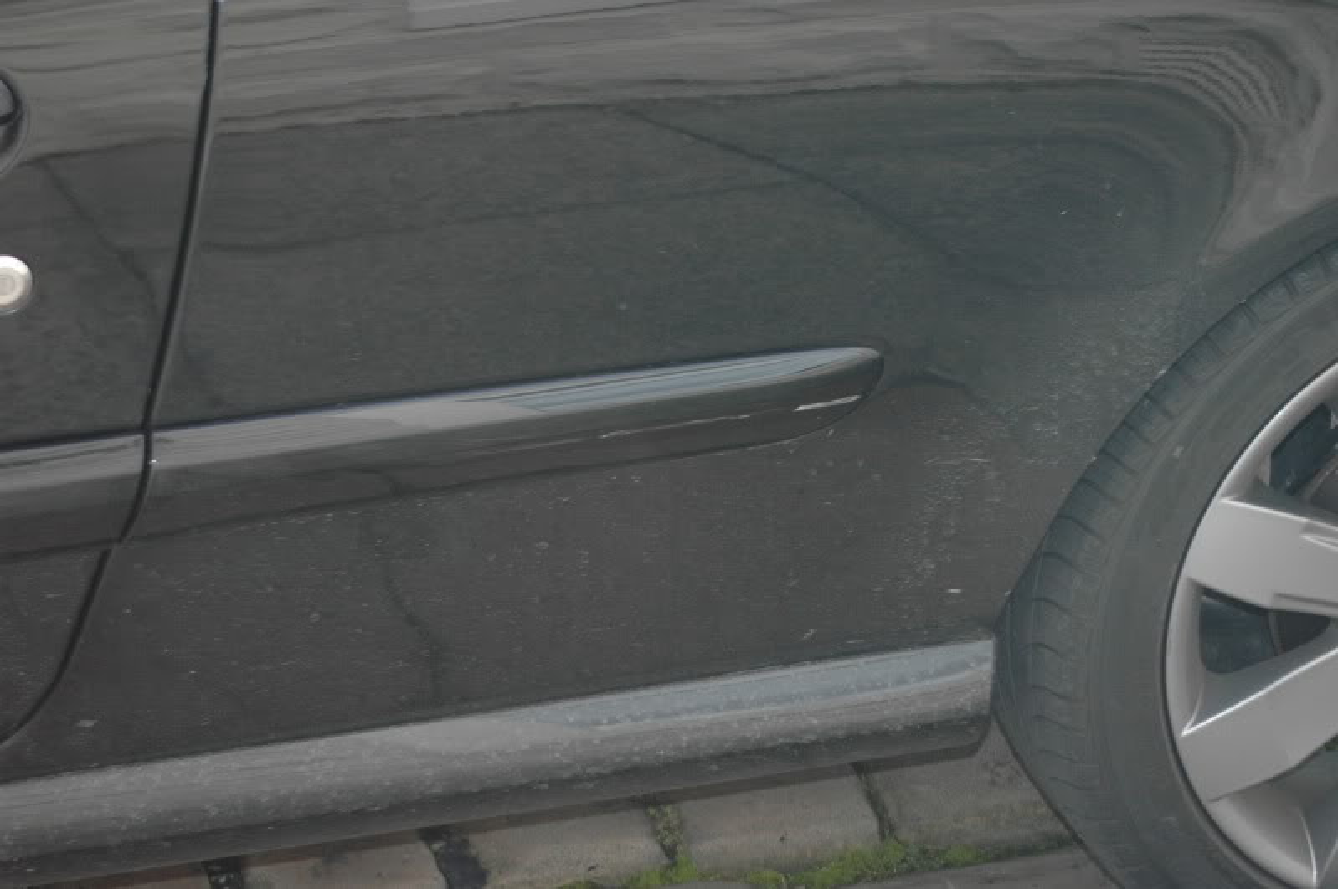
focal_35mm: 120
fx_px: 4455
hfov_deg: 17.1
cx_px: 669
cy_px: 444
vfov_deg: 11.4
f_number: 5.6
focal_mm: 80
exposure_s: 1/60
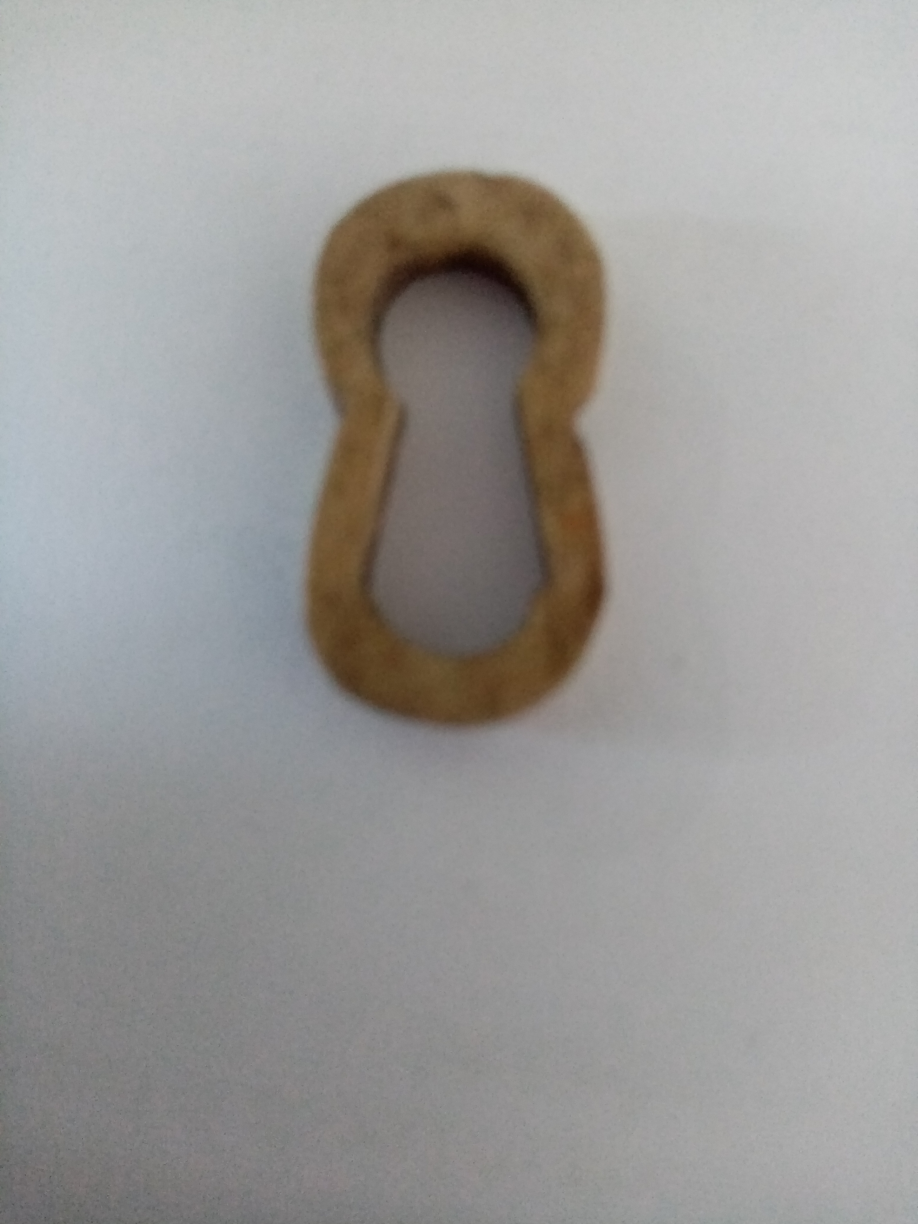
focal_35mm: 26
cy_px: 612
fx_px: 919
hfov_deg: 53.1
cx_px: 459
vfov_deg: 67.3
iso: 694
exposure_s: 1/25
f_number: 1.8
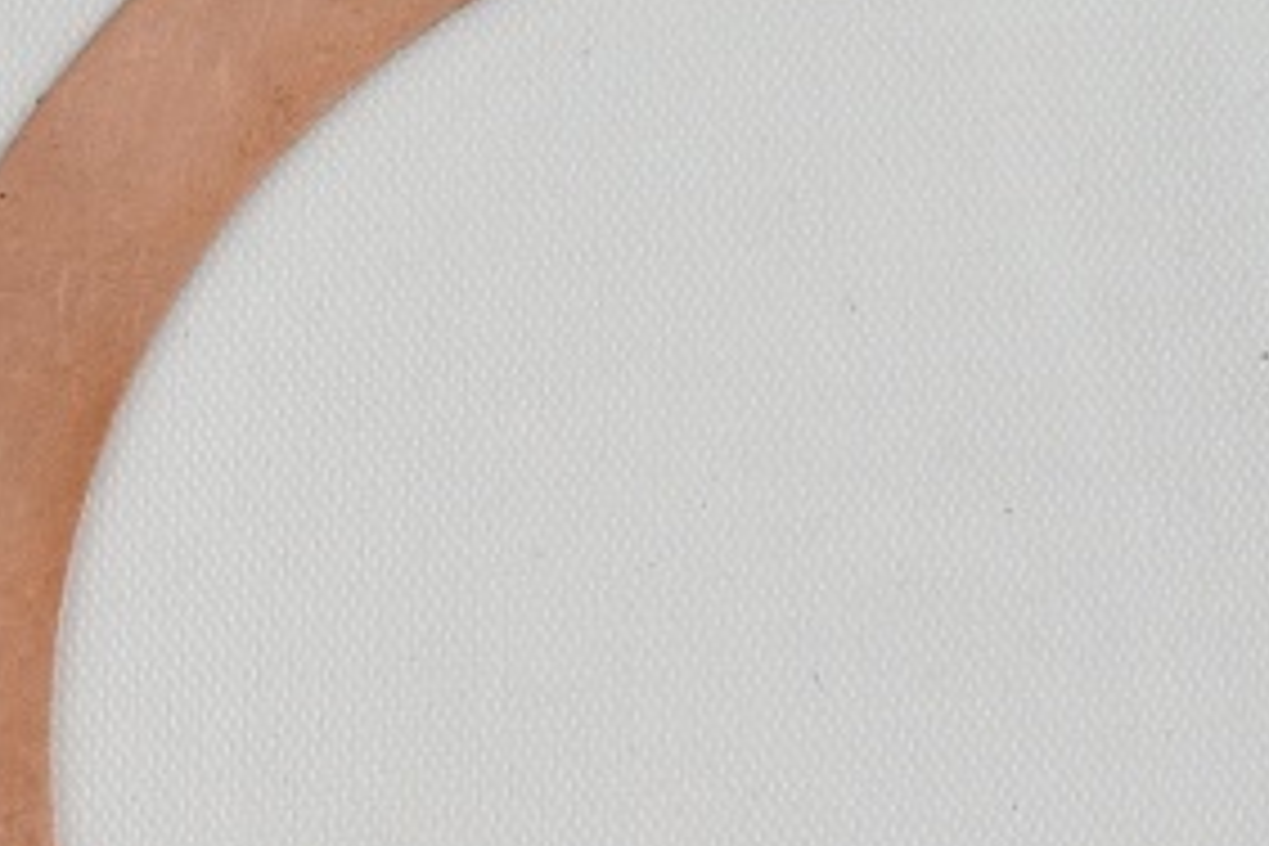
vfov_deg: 5.5
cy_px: 313
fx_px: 8741
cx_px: -844
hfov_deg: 8.1
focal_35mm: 248
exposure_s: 1/160
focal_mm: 17.2
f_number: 4.5
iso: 400
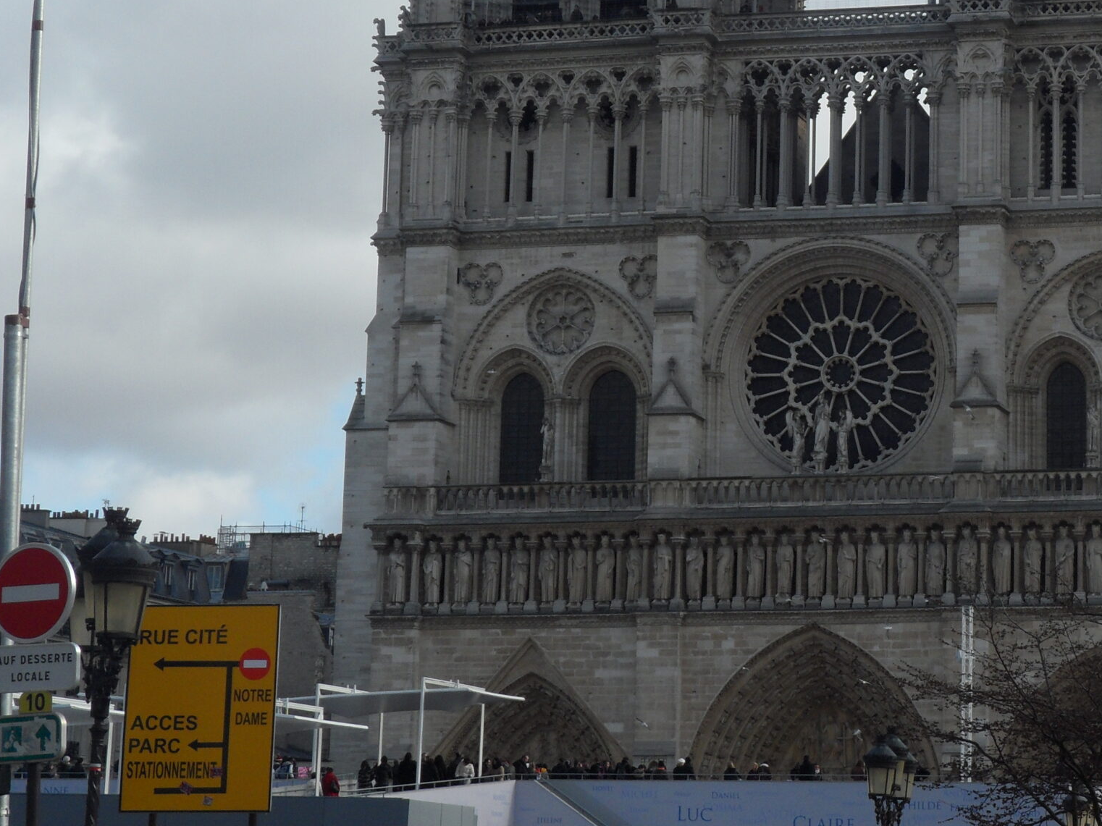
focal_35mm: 106
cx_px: 864
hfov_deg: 18.4
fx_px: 3374
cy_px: 154
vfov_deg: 13.9
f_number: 5.6
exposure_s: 1/250
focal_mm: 11.2
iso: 80
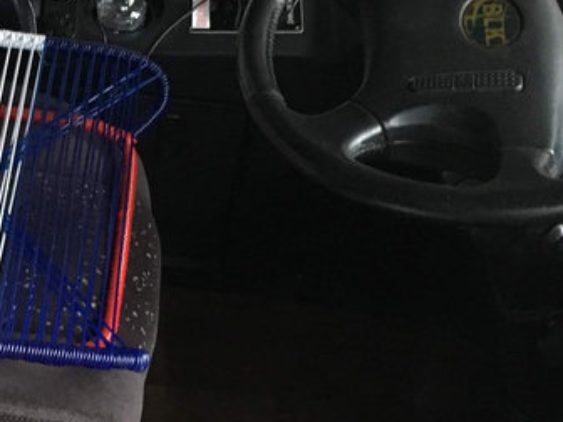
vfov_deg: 16.0
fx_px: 1496
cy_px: 114
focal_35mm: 92
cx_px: 60
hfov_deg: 20.9
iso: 200
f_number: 2.2
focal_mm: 4.15
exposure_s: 1/20
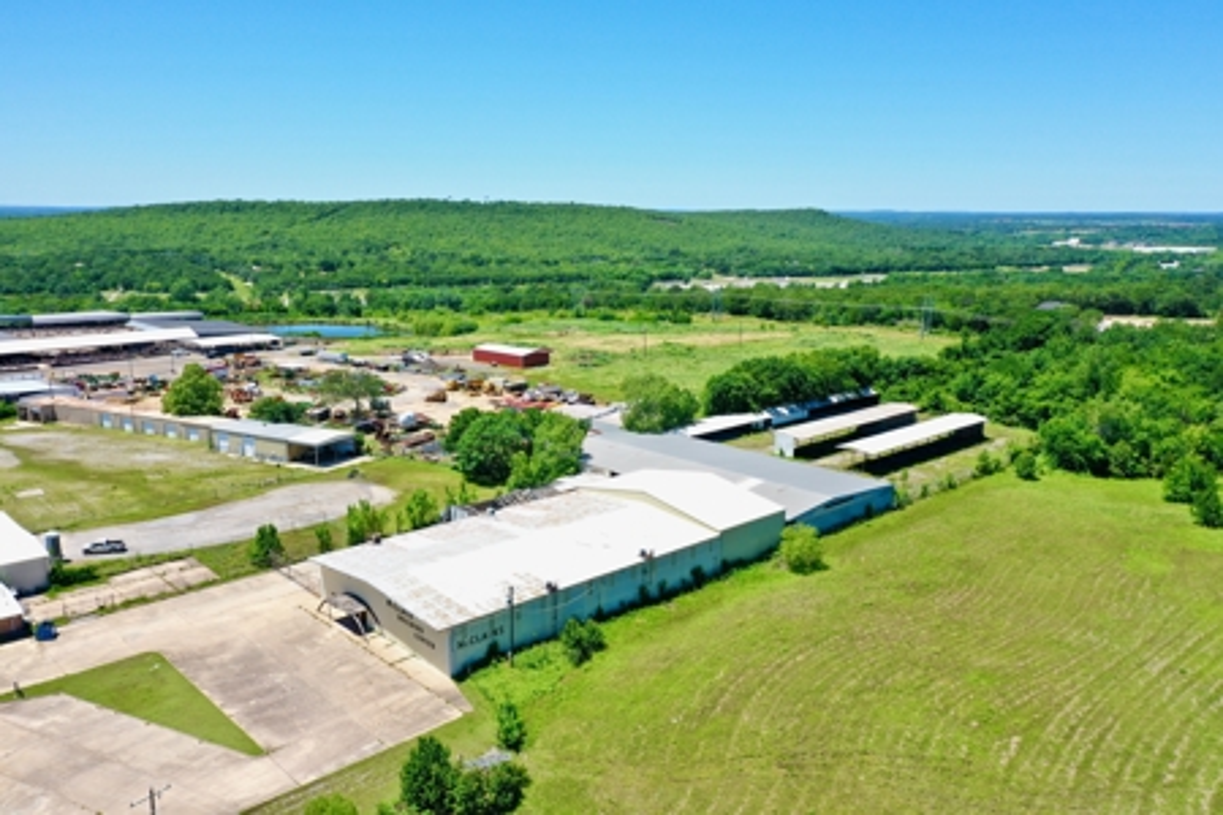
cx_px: 612
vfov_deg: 46.4
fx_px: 951
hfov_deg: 65.5
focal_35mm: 28
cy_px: 408
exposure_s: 1/400
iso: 100
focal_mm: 10.26
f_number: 5.6
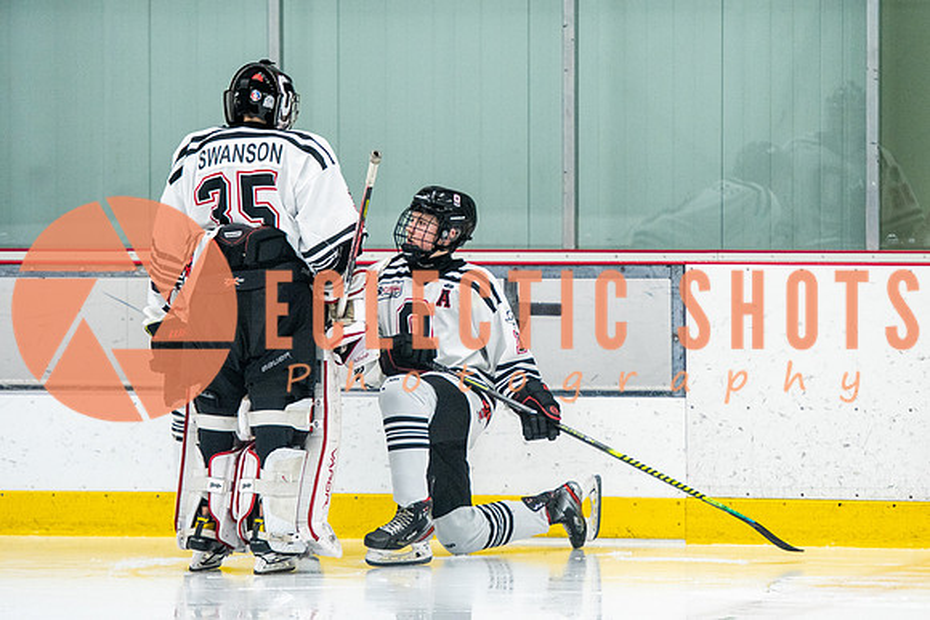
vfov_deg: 4.8
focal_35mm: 288
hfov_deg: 7.2
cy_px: 270
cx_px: 524
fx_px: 7430
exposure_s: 1/400
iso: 1000
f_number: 2.8
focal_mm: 170
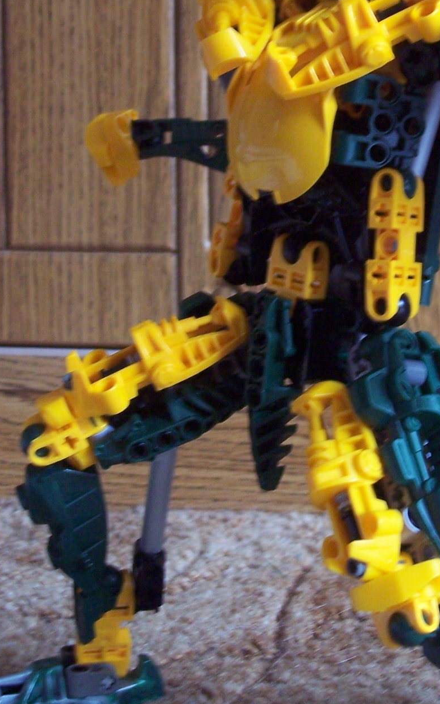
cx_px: 416
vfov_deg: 27.0
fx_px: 1458
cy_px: 249
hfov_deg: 16.9
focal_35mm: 76
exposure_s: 1/30
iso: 200
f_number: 3.4
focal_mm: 8
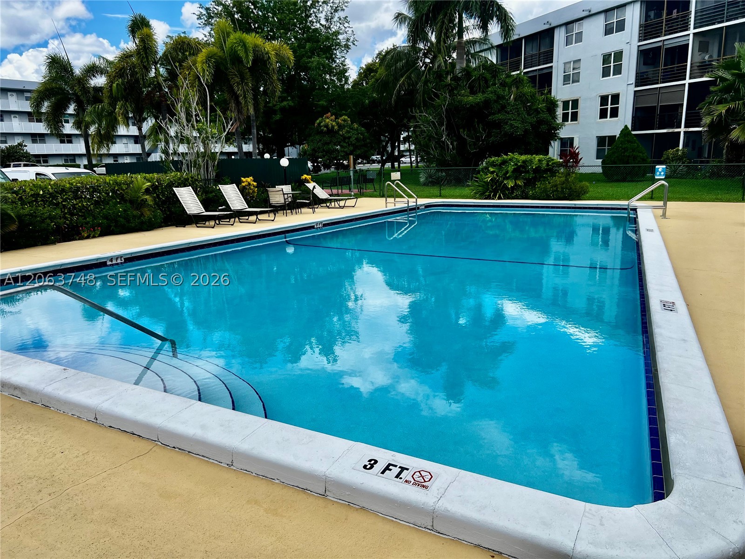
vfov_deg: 53.1
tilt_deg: -12.6
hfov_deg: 67.3
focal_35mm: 26
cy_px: 280
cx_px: 372
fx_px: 560
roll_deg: +1.6
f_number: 1.5
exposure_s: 1/3077
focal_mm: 5.7
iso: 50
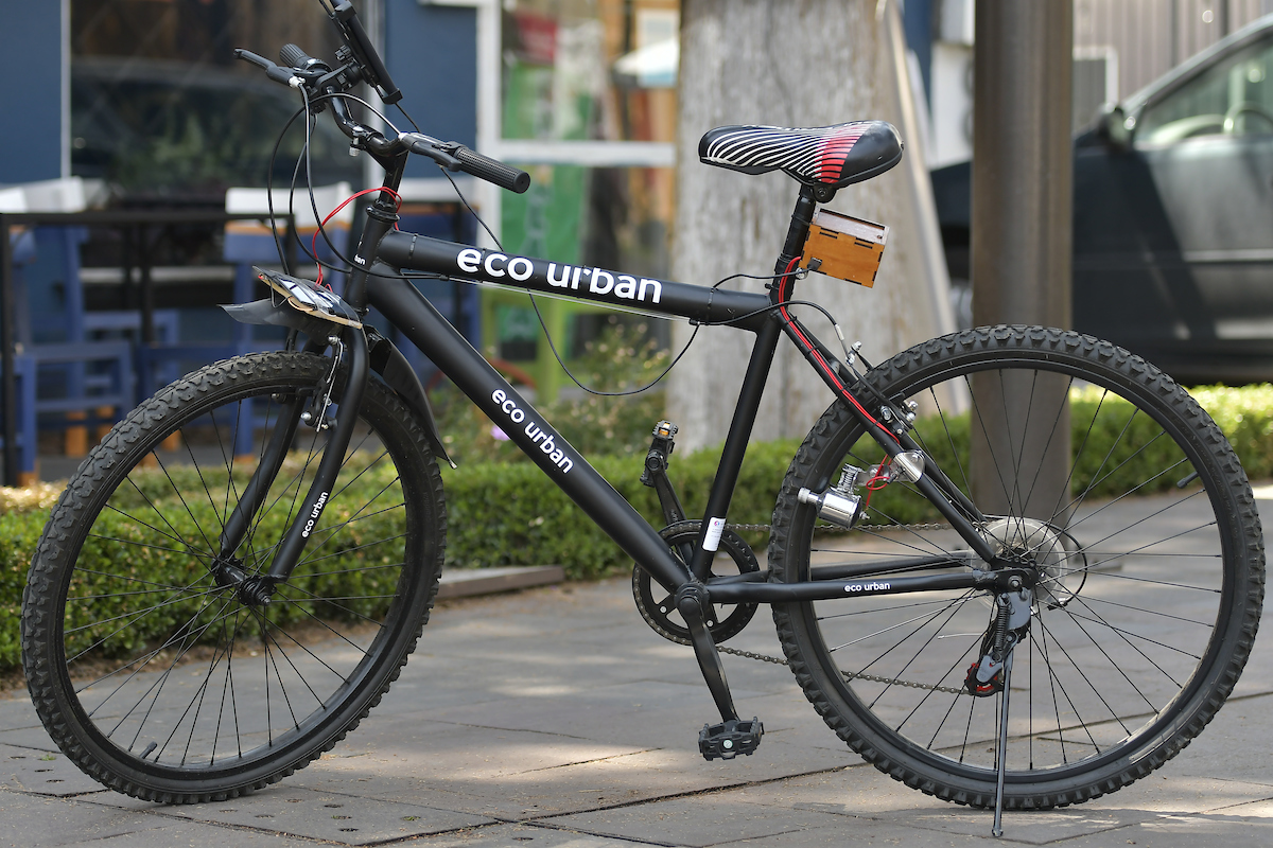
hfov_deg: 19.5
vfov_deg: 13.0
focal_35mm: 105
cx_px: 636
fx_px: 3713
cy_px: 424
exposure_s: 1/400
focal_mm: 70
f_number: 2.8
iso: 100
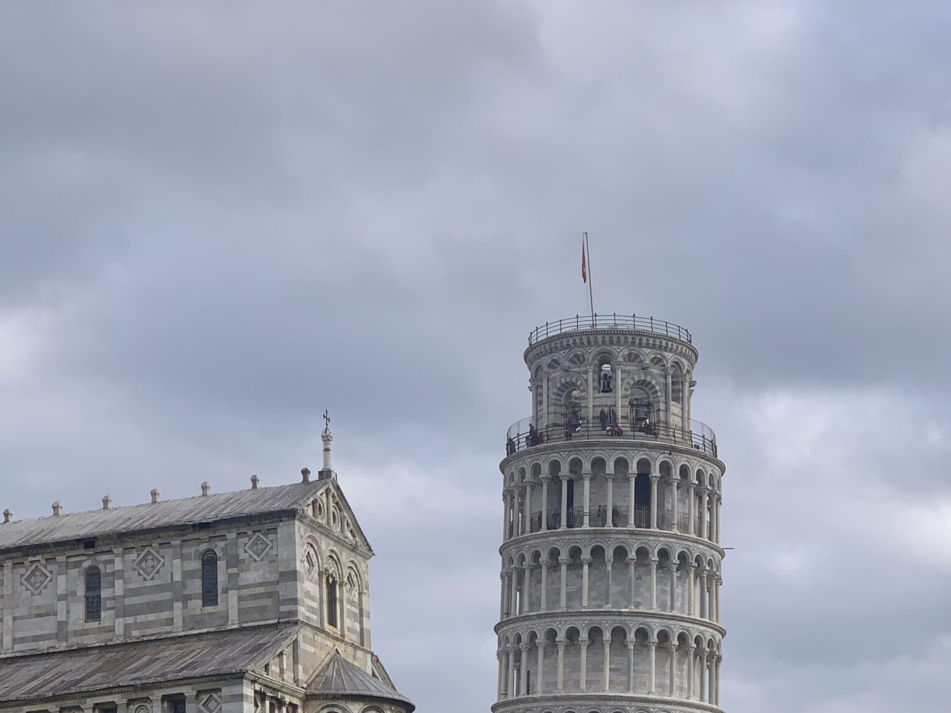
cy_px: 450
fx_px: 2336
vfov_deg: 17.3
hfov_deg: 23.0
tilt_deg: +15.4
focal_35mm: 85
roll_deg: +3.7
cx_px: 550
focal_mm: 6
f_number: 2.4
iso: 16
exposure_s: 1/1142
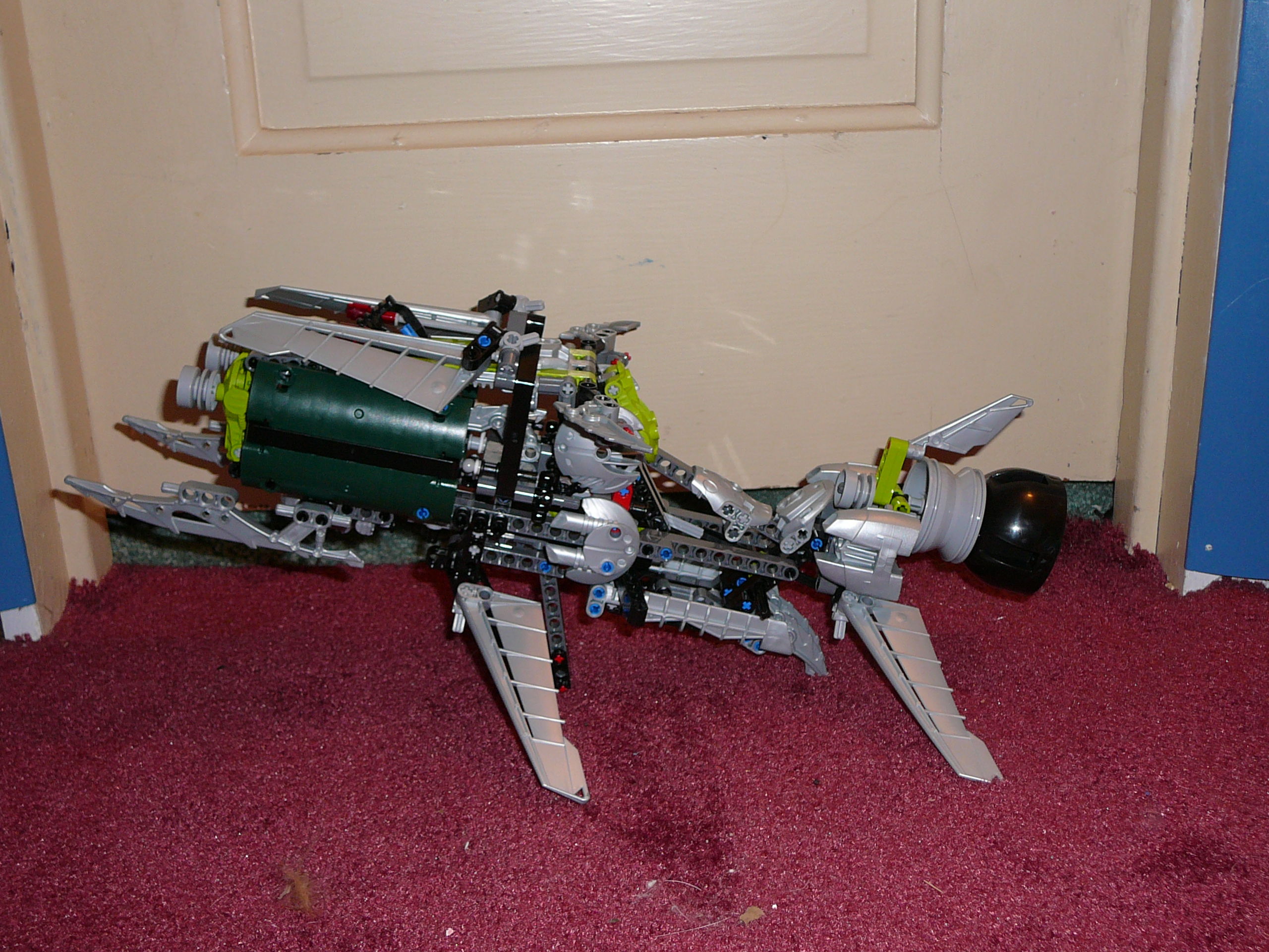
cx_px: 634
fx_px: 1503
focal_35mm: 41
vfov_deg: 35.1
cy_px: 476
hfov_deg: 45.8
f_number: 3.1
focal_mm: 6.1
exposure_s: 1/30
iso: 100
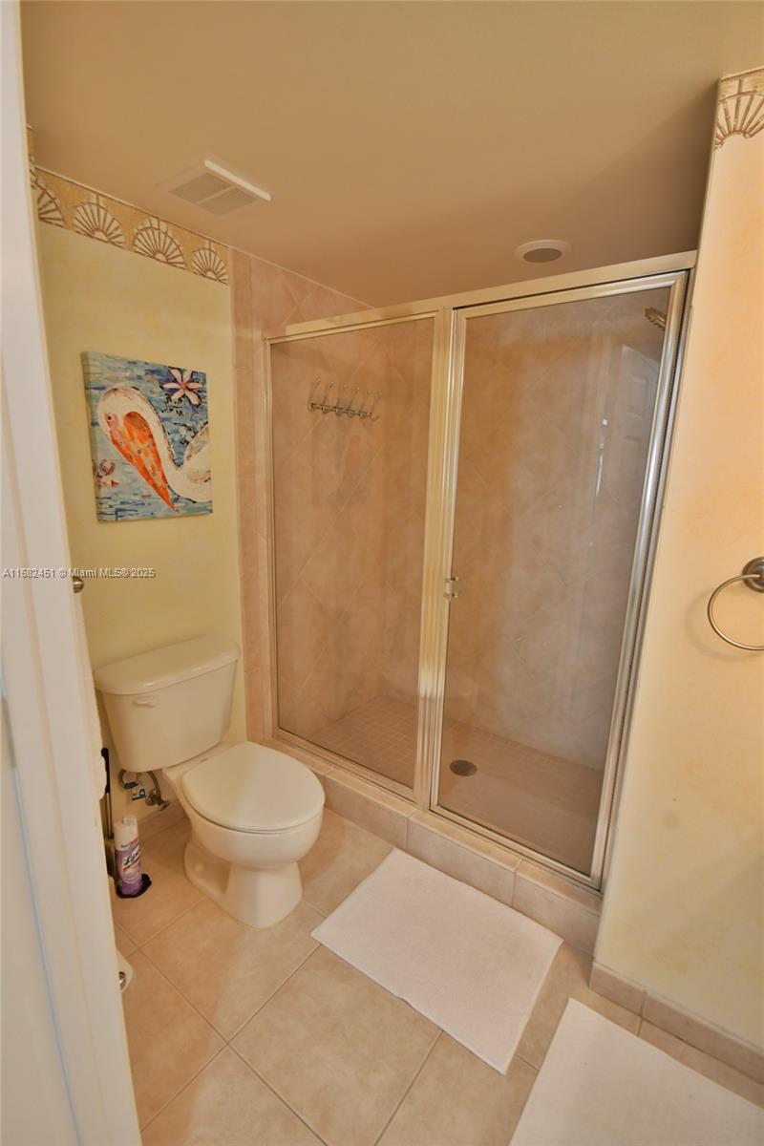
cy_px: 573
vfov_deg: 100.4
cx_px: 382
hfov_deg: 77.3
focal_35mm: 15
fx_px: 477
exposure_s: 1/100
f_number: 6.3
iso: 3200
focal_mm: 10
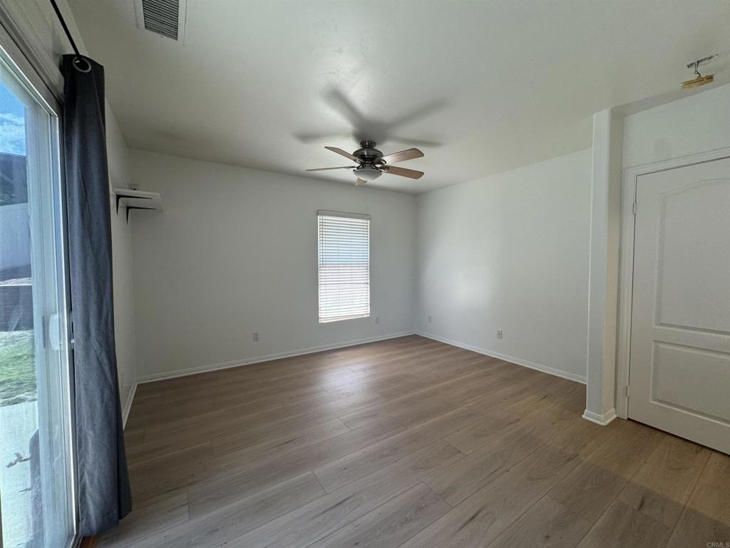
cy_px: 274
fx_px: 295
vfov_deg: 85.7
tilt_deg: -2.8
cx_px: 365
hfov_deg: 102.1
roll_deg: -0.3
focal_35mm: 14
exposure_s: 1/120
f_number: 2.2
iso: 125
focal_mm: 2.22
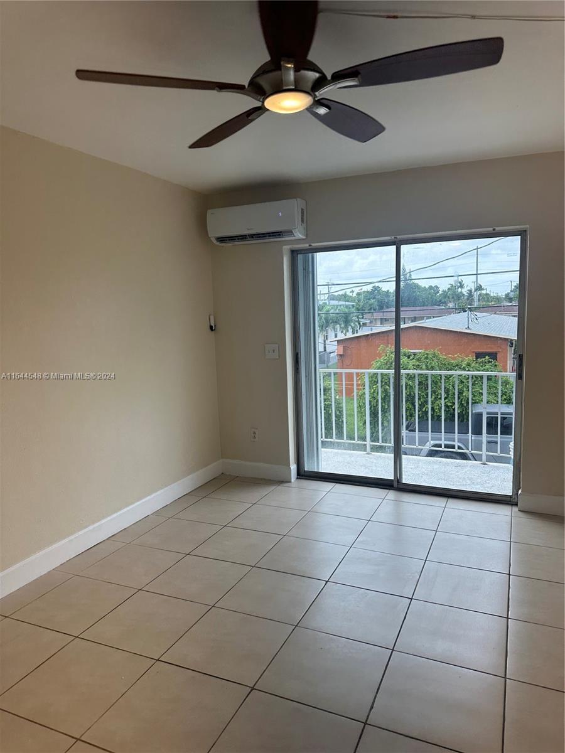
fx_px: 522
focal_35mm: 24
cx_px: 282
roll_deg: +1.7
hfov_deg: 56.8
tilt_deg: -7.8
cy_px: 376
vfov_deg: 71.6
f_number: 1.78
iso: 80
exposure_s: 1/190
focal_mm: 6.86
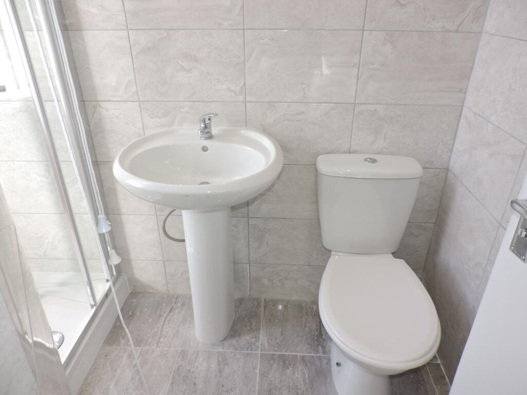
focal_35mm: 24
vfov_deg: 56.8
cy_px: 198
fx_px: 365
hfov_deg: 71.6
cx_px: 264
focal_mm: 4.3
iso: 100
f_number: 3
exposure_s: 1/80
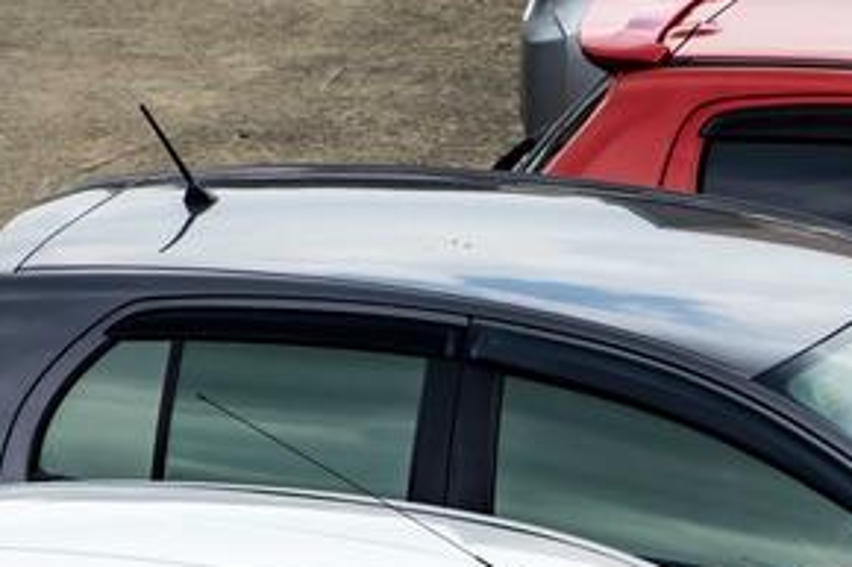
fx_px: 20666
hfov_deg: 2.4
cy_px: 413
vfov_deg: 1.6
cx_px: 1228
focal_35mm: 874
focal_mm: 169
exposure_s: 1/400
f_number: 5.6
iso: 100
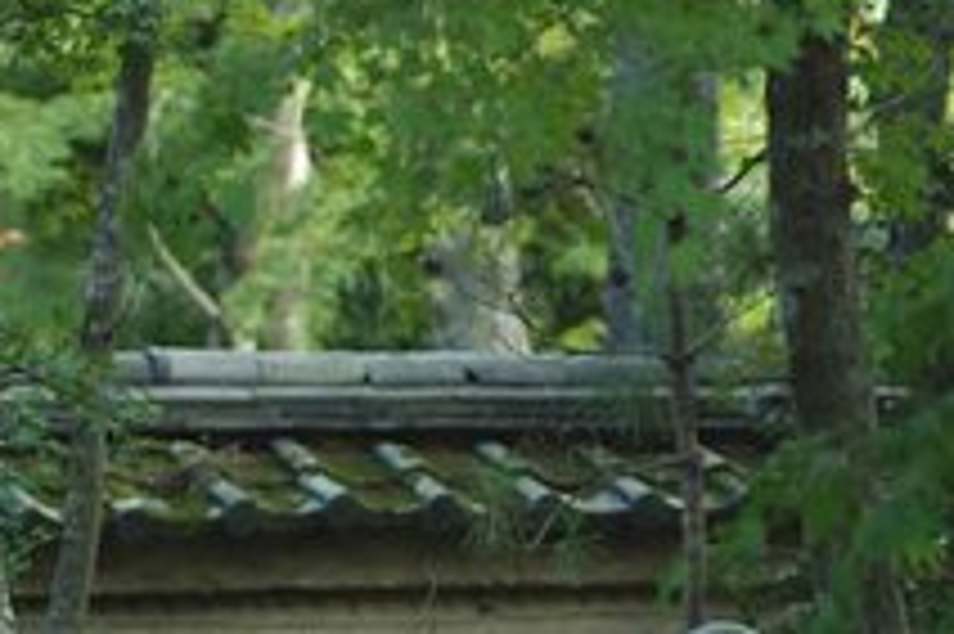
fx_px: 7208
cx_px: -32
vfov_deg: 5.0
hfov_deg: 7.5
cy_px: 701
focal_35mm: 272
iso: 200
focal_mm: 75
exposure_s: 1/180
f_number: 2.8
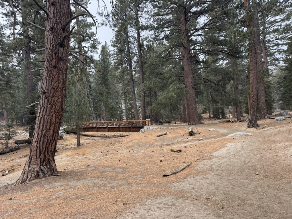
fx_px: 202
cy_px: 110
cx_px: 146
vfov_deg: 56.8
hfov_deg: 71.6
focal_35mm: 24
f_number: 1.78
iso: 80
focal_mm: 6.76
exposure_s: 1/842
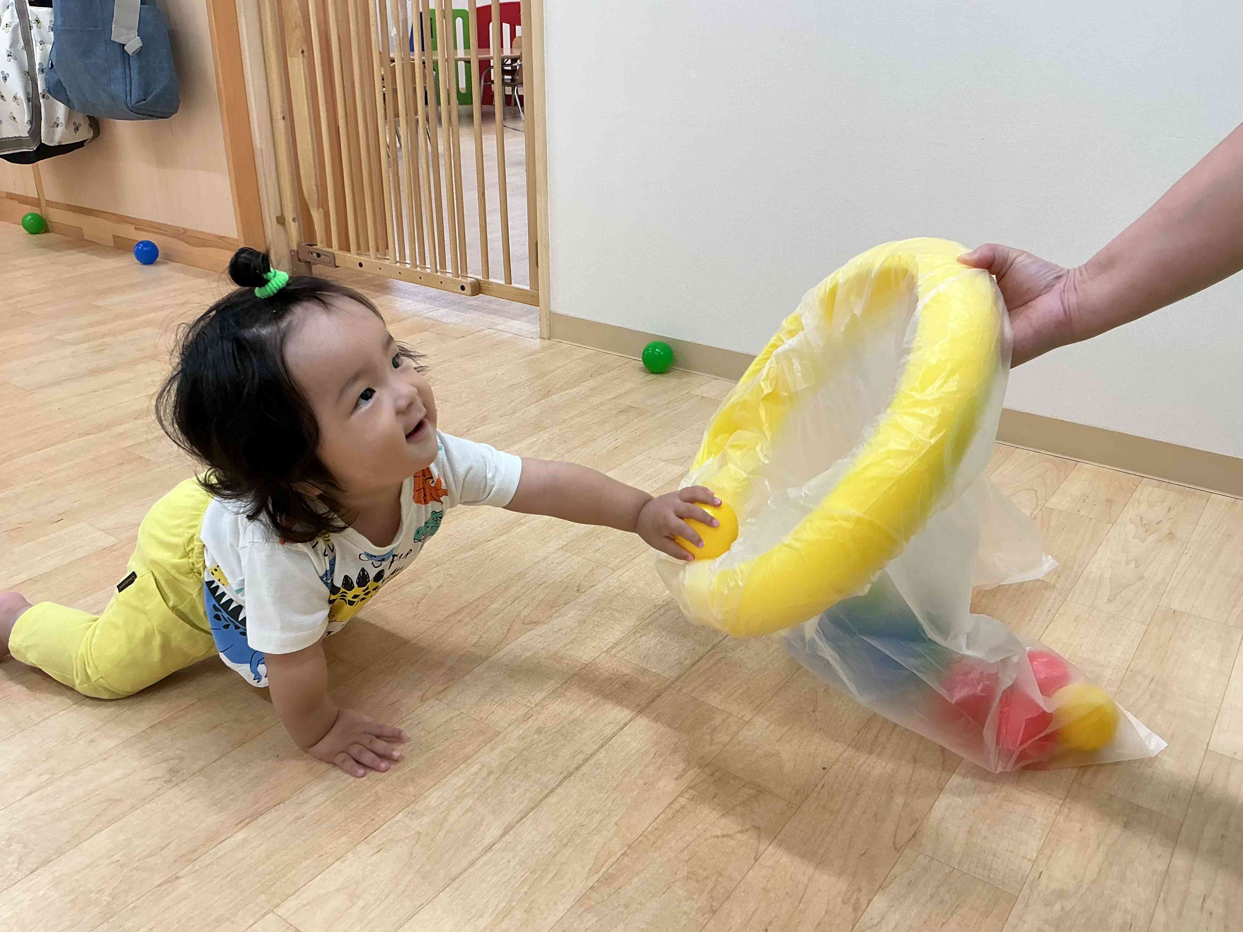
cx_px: 622
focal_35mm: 29
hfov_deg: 61.7
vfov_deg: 48.2
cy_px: 466
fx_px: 1041
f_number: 1.8
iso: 50
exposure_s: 1/120
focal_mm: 3
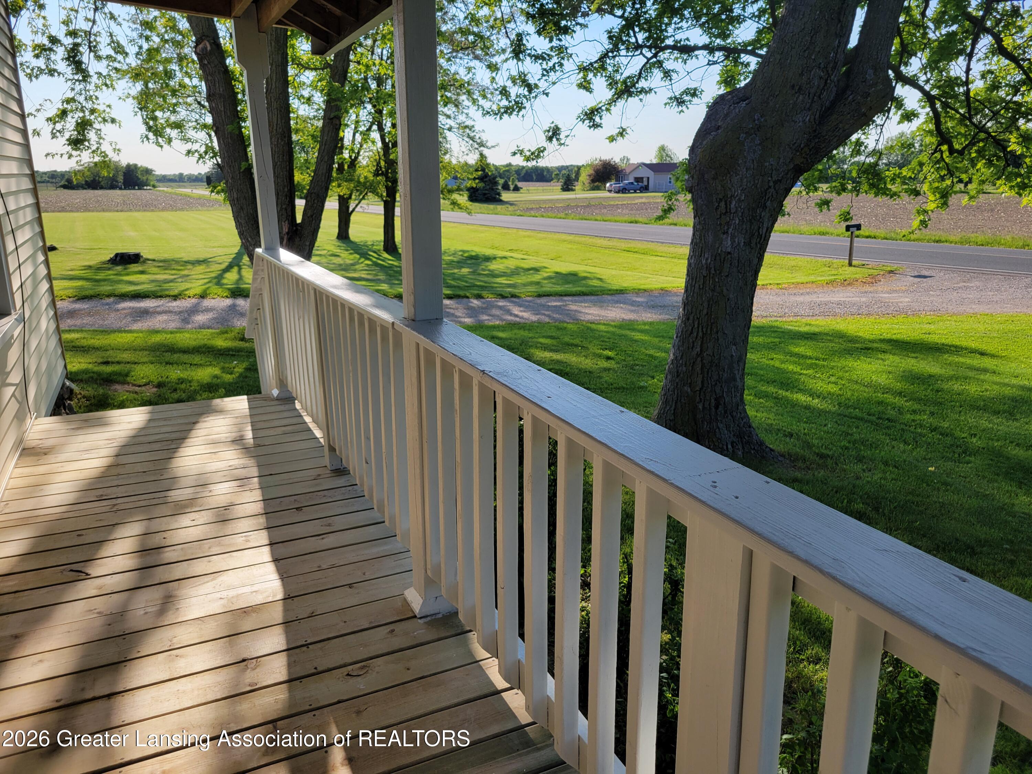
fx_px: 775
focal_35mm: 26
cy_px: 387
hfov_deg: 67.3
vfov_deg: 53.1
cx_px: 516
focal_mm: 5.4
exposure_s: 1/1418
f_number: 1.8
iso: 40
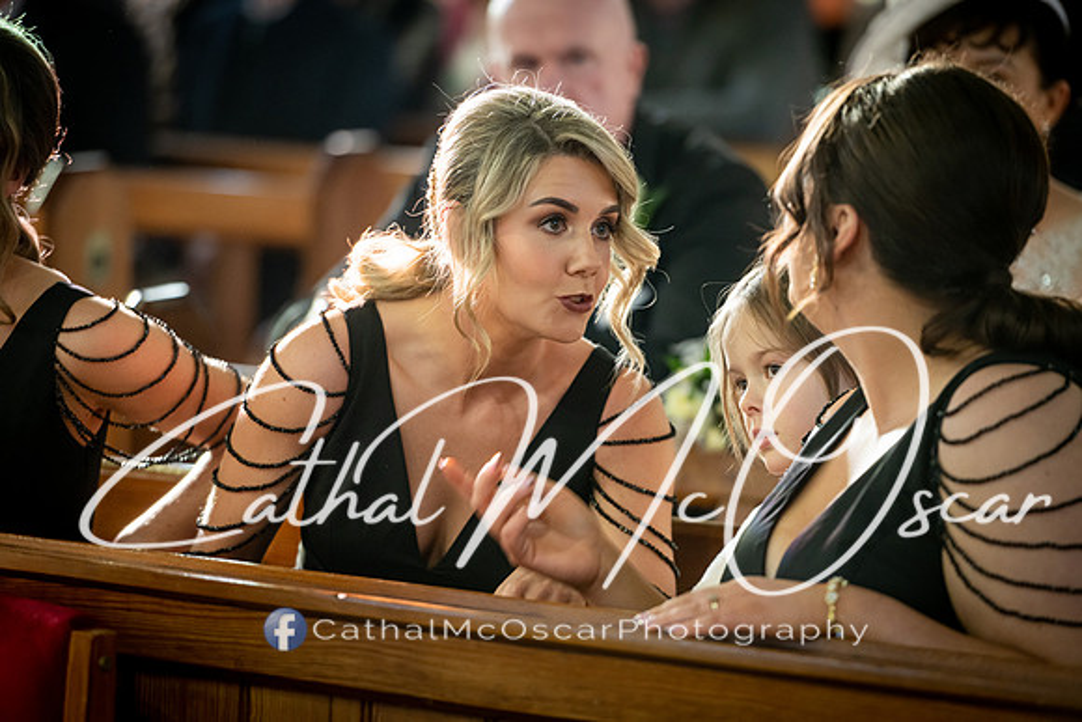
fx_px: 6012
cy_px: 361
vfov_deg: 6.9
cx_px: 541
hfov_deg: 10.3
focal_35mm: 200
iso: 1000
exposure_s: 1/160
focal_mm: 200
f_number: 2.8
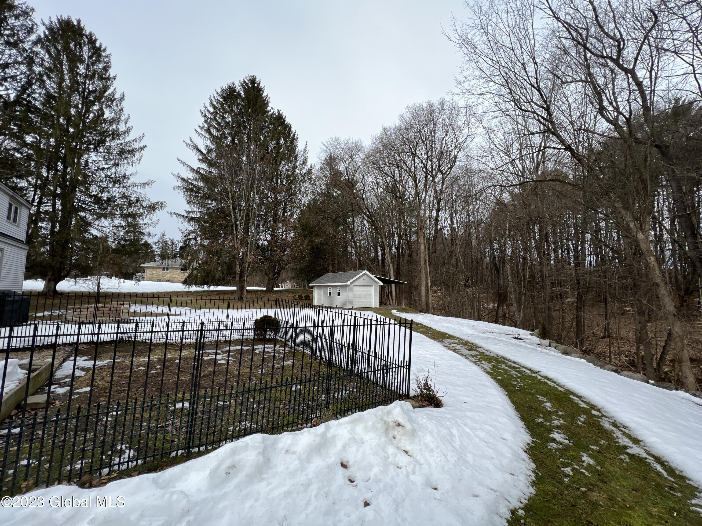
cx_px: 351
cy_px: 263
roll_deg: +0.2
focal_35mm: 13
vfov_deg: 89.9
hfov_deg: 106.2
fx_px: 264
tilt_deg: +5.8
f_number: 1.8
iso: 32
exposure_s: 1/840
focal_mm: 1.57
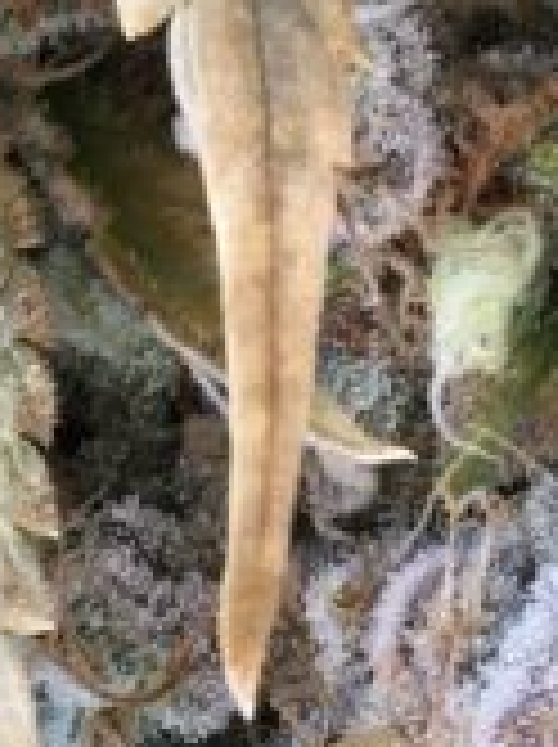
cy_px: -662
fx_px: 3857
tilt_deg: -66.3
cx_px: 662
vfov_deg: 10.3
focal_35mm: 179
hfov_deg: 8.2
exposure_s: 1/60
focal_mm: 4.15
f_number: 2.2
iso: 25
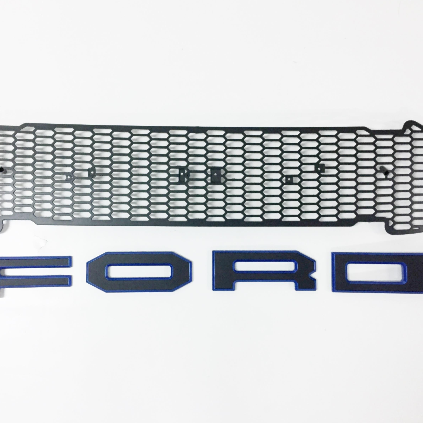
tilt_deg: -86.3
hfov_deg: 47.2
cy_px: 212
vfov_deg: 47.2
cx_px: 193
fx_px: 484
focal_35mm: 35
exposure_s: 1/33
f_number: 2.2
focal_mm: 4.15
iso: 200
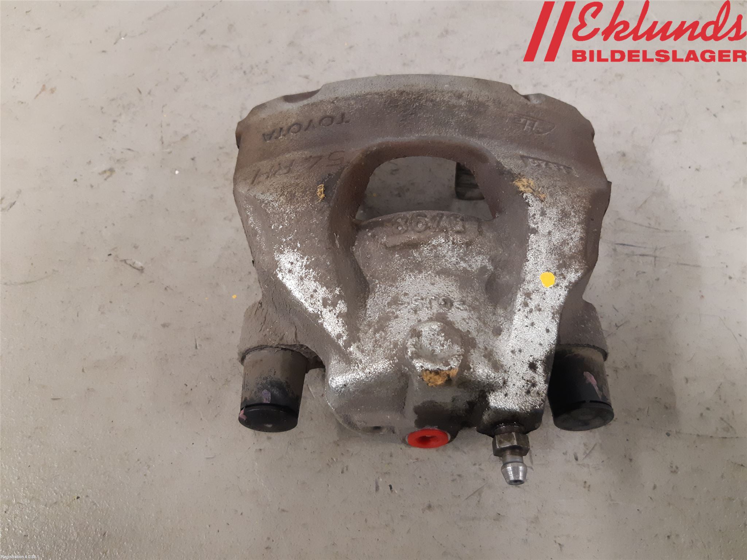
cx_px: 374
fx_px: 561
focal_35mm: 26
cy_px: 280
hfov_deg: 67.3
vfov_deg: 53.1
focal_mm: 3.93
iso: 250
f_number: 1.7
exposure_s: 1/50
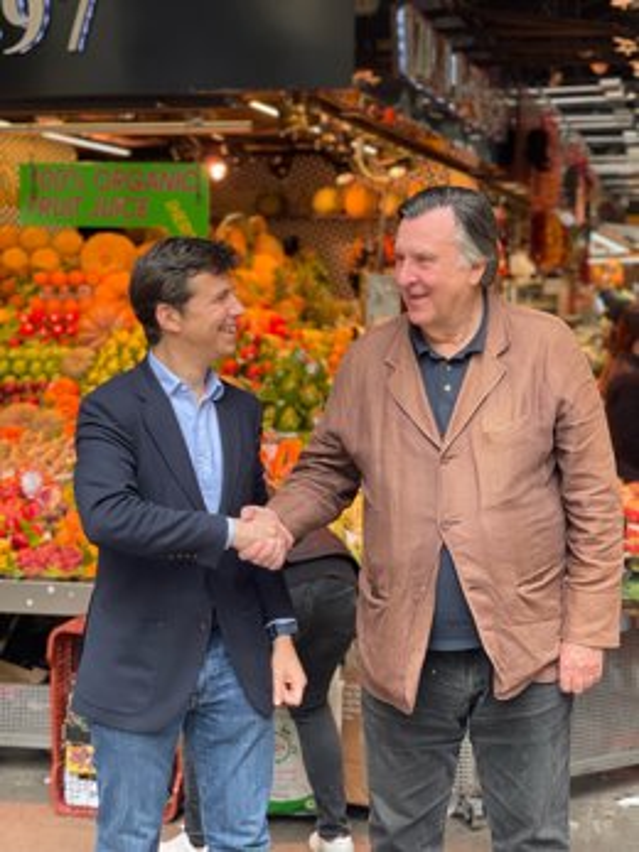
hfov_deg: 22.9
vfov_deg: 30.3
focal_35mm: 64
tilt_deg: -5.5
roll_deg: +0.1
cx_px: 320
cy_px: 426
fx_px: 1576
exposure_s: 1/121
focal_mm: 7.5
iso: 64
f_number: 2.2
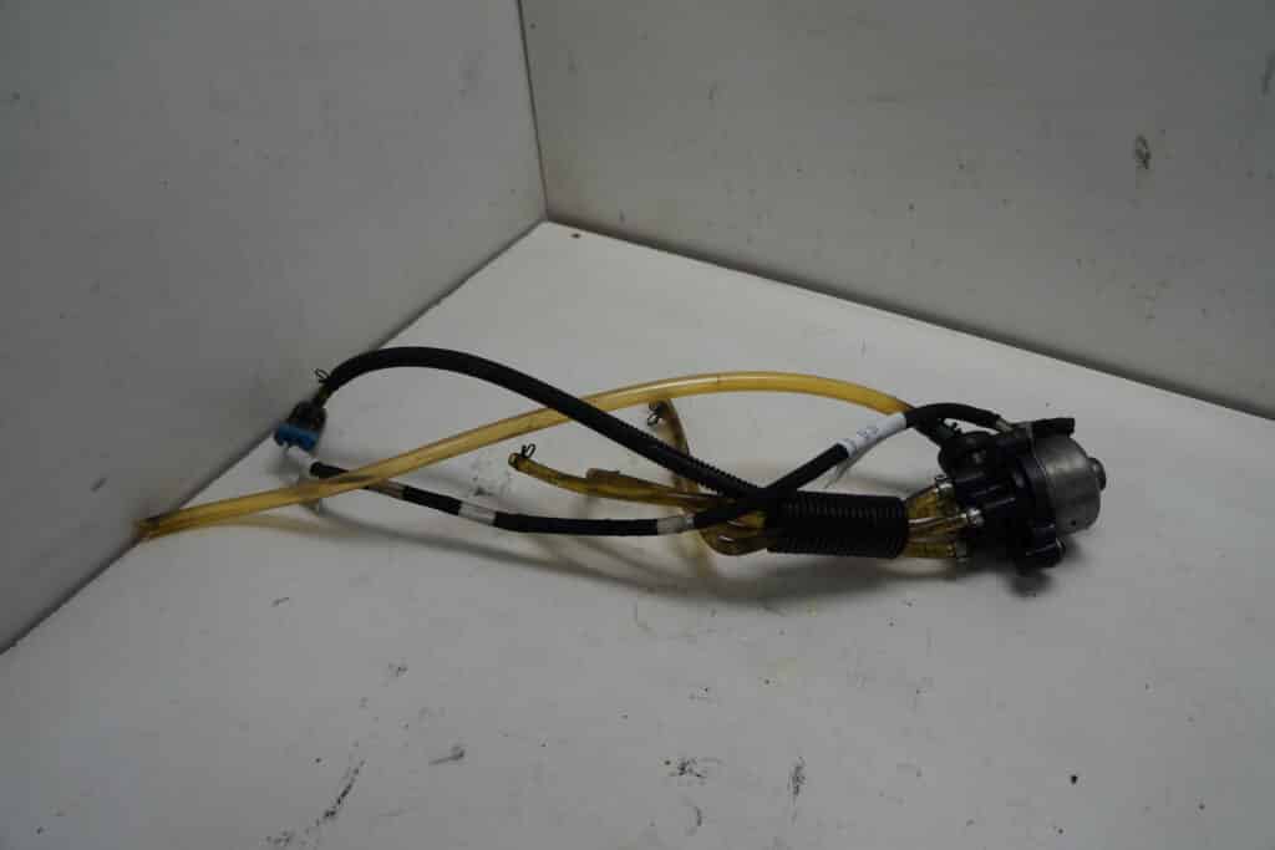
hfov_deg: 67.4
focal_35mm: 27
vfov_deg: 47.9
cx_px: 638
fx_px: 956
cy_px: 425
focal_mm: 18
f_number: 3.5
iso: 100
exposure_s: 1/125
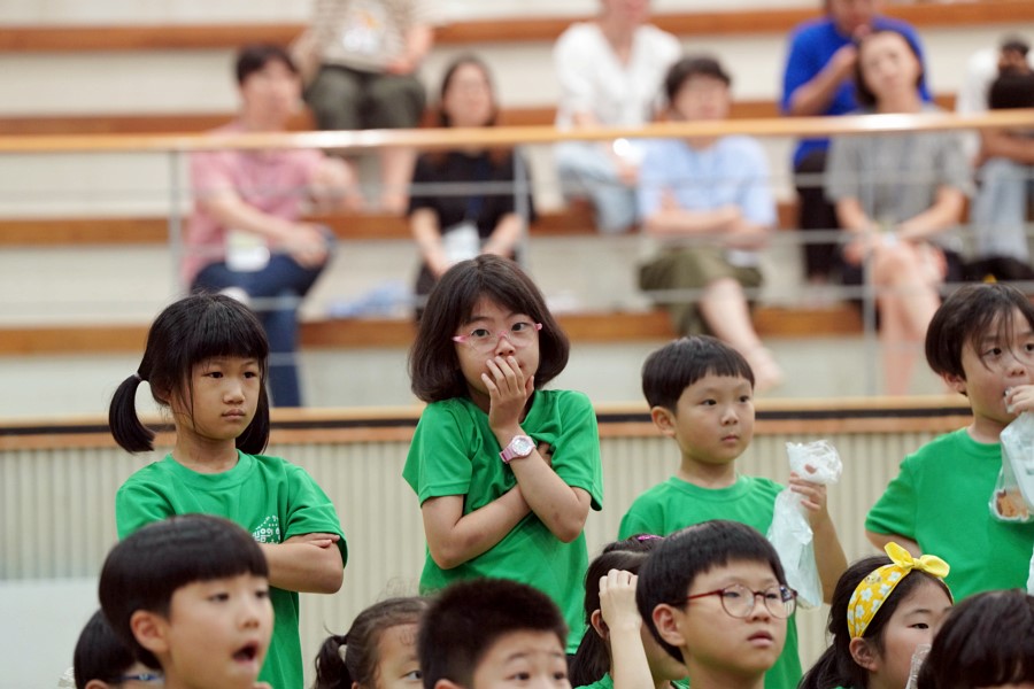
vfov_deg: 7.8
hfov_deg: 11.7
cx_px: 517
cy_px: 344
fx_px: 5026
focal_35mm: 175
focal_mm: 175
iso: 3200
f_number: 4
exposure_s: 1/200
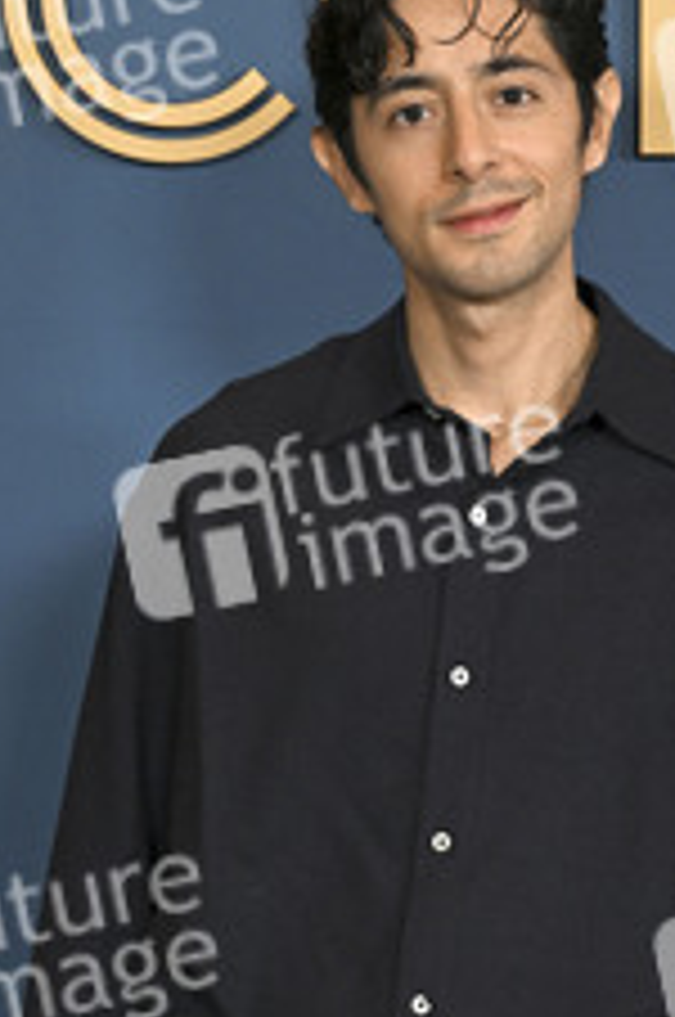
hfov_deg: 9.2
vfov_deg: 13.8
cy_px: 738
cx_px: 477
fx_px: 4203
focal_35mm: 149
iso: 2000
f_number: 5.6
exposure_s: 1/320
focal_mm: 84
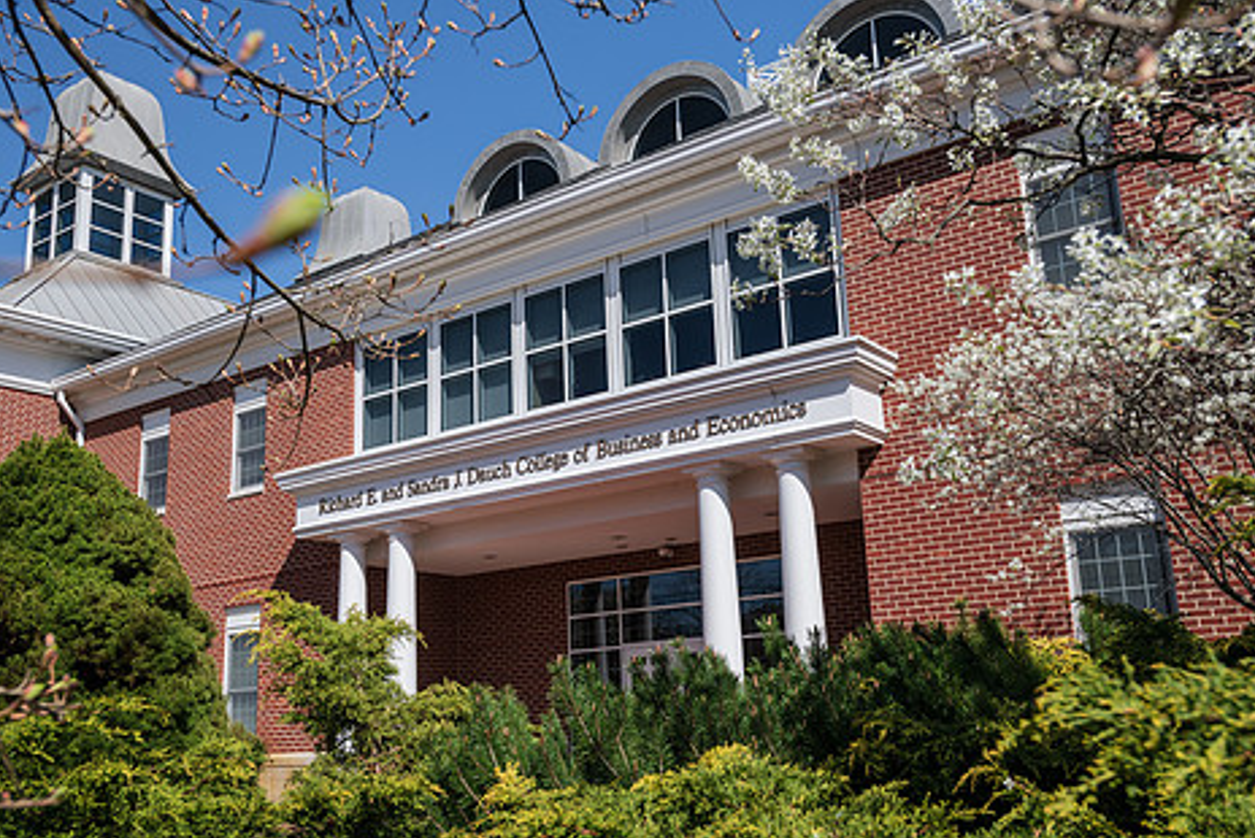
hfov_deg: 54.4
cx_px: 611
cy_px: 455
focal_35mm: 35
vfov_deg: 37.9
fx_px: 1221
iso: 320
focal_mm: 28
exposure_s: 1/320
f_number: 7.1
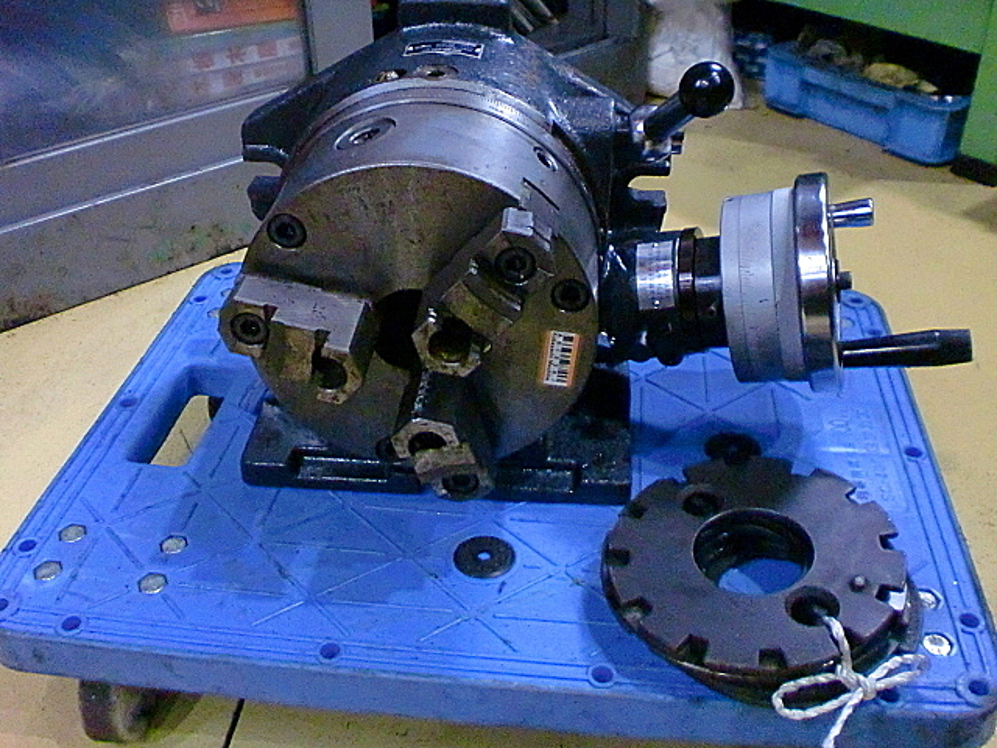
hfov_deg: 52.6
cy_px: 374
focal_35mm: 35
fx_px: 1008
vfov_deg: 40.7
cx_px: 498
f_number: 3.1
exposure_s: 1/60
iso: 1000
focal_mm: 6.3
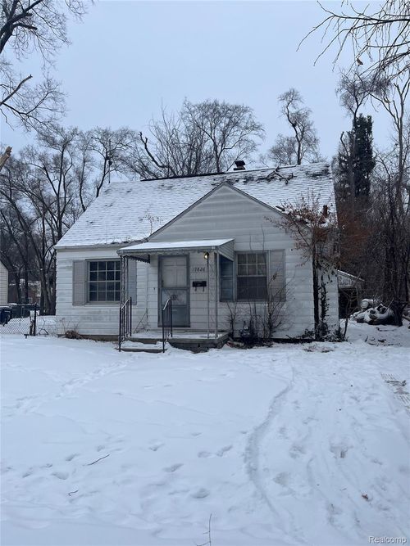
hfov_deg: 53.0
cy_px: 273
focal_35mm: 26
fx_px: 411
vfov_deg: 67.3
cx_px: 205
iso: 50
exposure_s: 1/3049
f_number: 1.6
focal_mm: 5.1
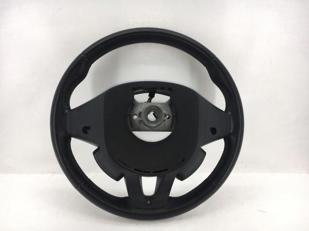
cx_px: 154
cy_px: 116
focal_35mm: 29
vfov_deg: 48.2
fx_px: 259
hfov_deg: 61.7
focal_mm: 4.15
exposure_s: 1/249
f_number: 2.2
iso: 25
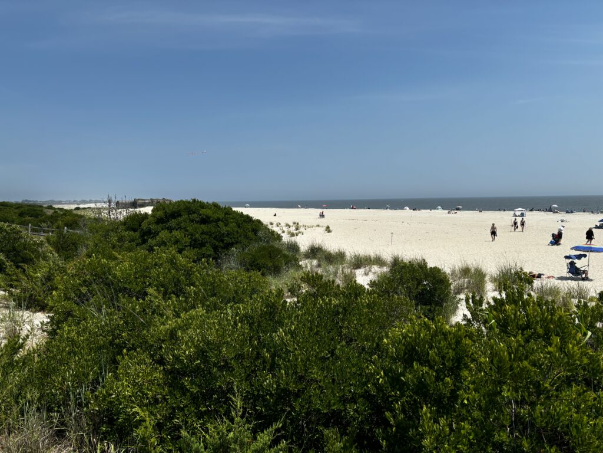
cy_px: 226
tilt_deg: -4.1
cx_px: 302
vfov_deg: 53.1
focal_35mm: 26
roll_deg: +0.8
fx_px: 453
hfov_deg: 67.3
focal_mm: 5.96
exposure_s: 1/5076
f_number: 1.6
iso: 50
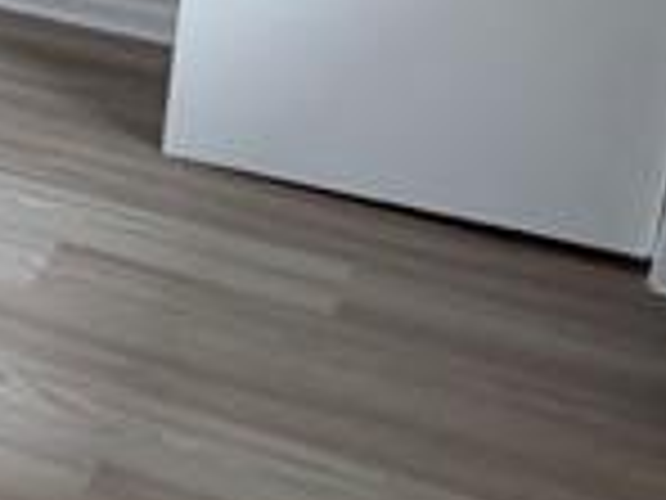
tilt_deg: -15.3
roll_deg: -0.5
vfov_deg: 14.6
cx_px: -774
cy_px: -153
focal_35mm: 97
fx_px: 1866
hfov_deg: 15.1
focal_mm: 2.22
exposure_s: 1/121
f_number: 2.2
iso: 125
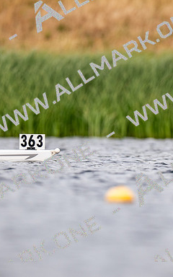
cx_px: 74
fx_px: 10448
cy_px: 138
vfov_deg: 1.5
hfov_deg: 0.9
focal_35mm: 1385
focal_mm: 600
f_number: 4
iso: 250
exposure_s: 1/2500
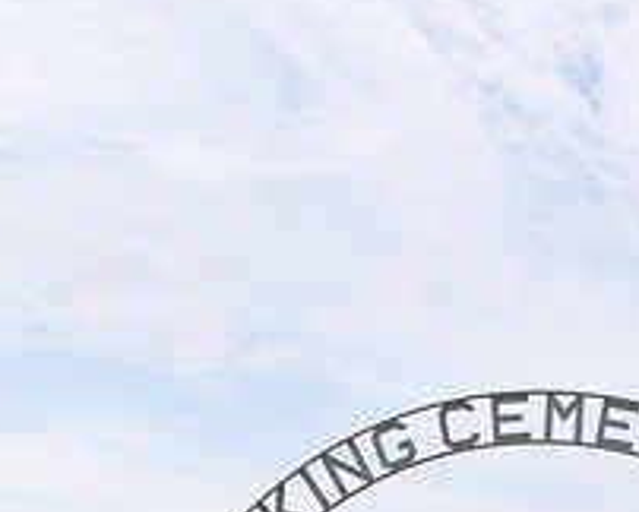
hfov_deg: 17.9
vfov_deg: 14.3
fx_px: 1988
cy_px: 586
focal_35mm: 105
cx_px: 611
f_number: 11
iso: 200
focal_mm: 26
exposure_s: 1/125
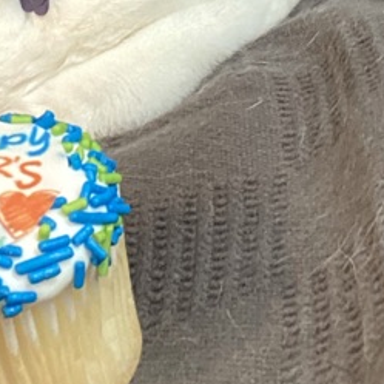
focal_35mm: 109
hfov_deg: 15.9
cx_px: 68
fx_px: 1368
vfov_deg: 15.3
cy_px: -111
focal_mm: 2.71
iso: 400
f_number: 2.2
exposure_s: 1/40
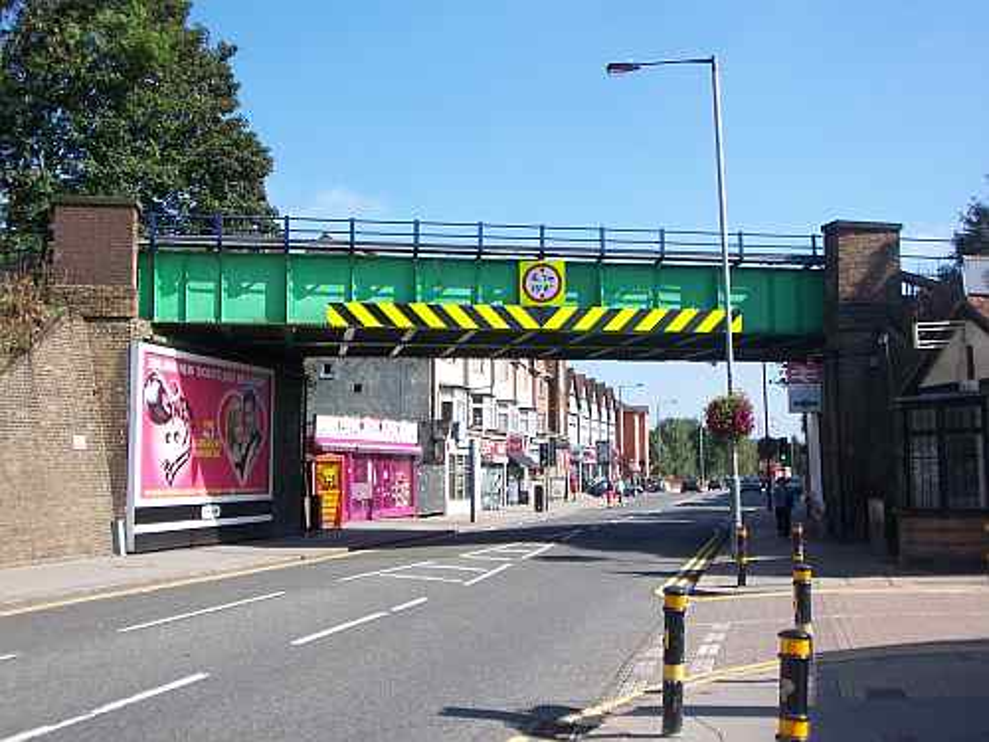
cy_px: 371
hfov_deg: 47.9
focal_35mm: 39
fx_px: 1114
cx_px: 494
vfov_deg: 36.8
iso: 64
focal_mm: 6.4
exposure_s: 1/320
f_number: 3.9
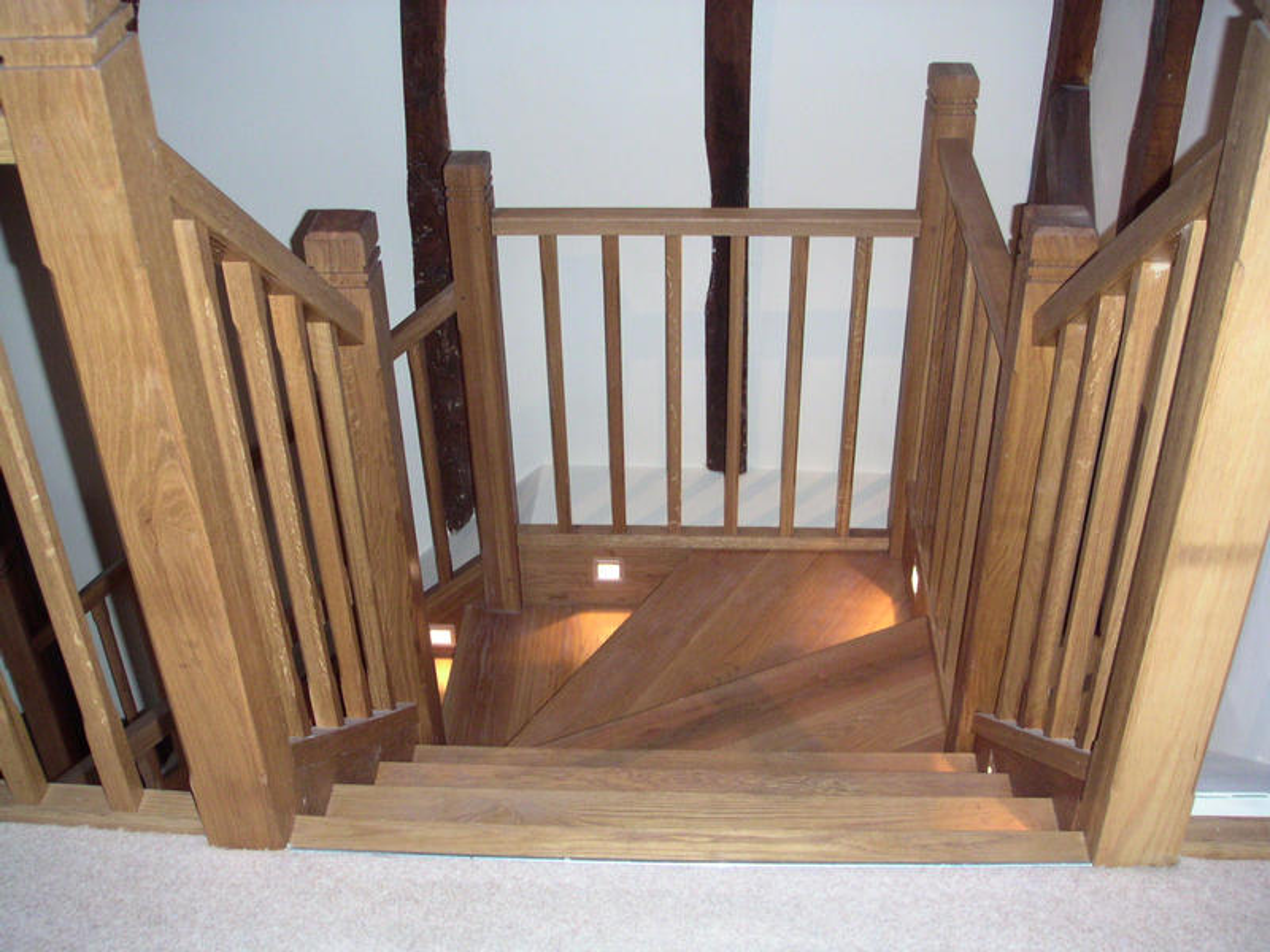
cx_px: 635
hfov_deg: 49.0
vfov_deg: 37.7
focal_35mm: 38
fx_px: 1394
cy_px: 476
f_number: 2.8
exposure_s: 1/50
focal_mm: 6
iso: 160
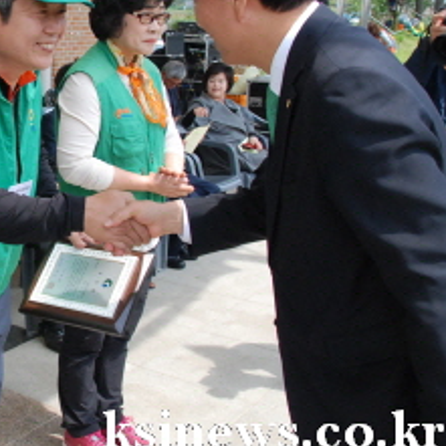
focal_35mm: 52
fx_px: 758
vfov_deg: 32.6
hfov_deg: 30.2
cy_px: 161
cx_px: -12
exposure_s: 1/500
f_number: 11
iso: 1000
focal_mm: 18
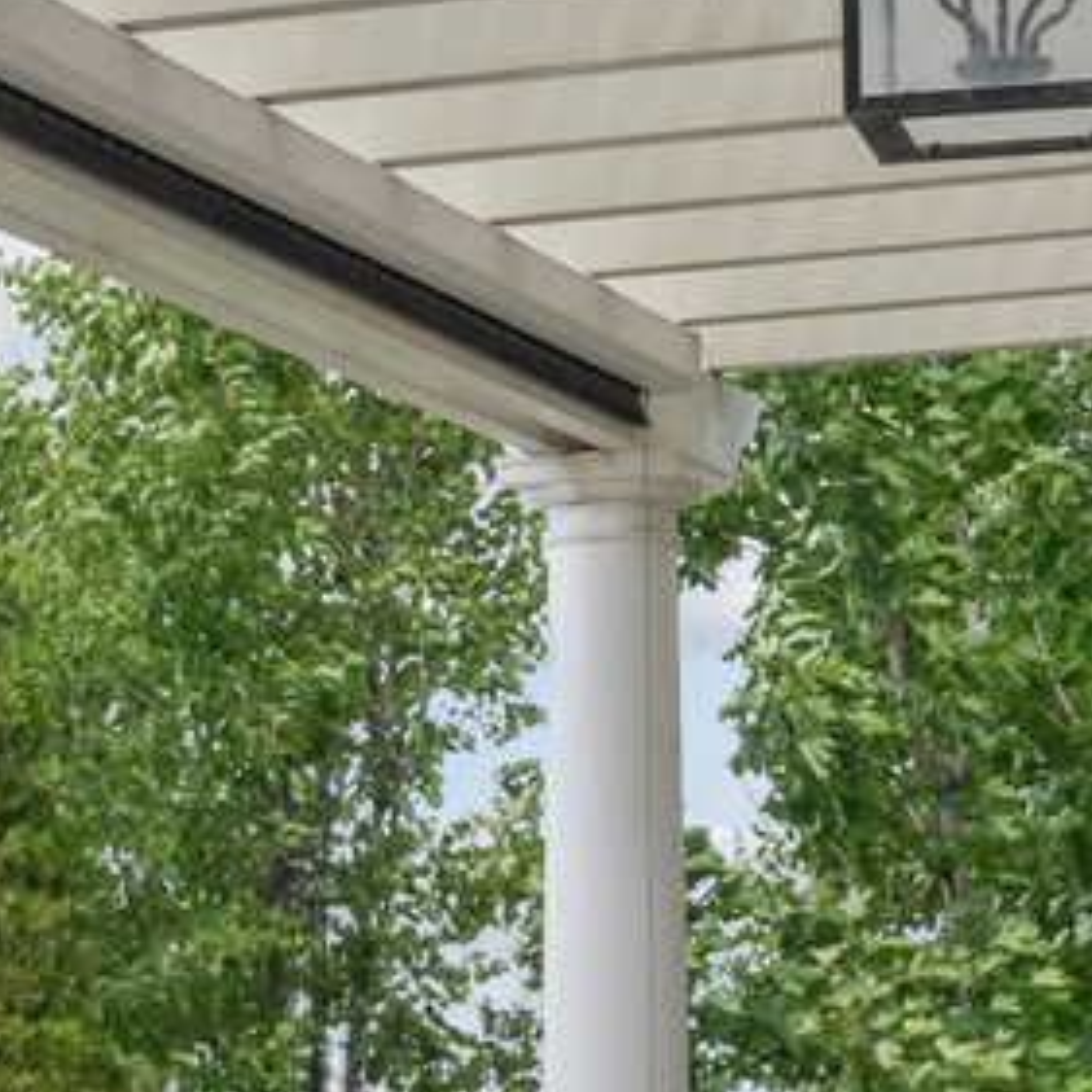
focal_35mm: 186
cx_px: 101
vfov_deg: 9.3
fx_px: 6638
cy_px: 1389
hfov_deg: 9.4
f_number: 8
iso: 1600
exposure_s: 1/320
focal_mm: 30
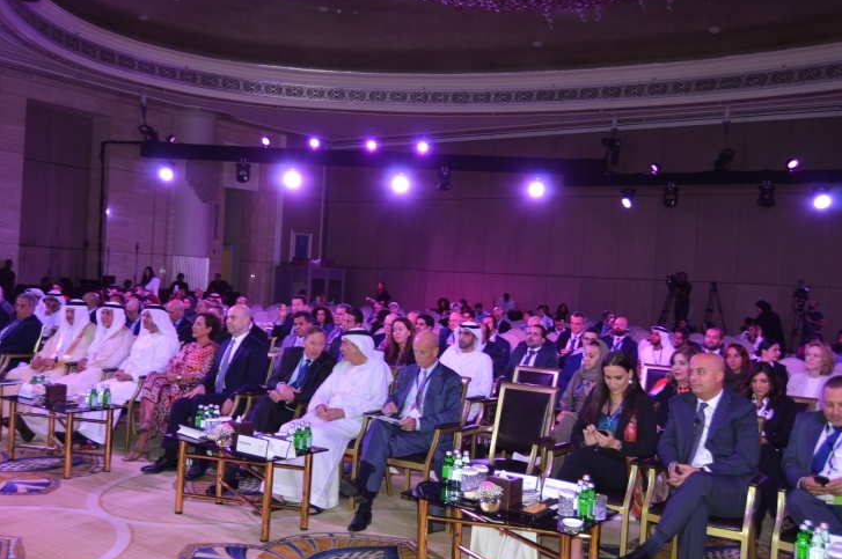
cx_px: 407
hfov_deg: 57.3
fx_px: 771
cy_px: 284
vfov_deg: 39.9
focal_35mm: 33
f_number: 3.5
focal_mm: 20
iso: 500
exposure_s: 1/60
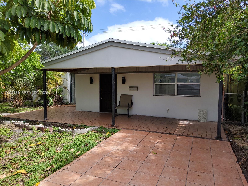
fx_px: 186
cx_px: 124
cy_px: 93
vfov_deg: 53.1
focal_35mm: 26
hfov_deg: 67.3
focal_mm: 3.08
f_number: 2
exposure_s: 1/758
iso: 50
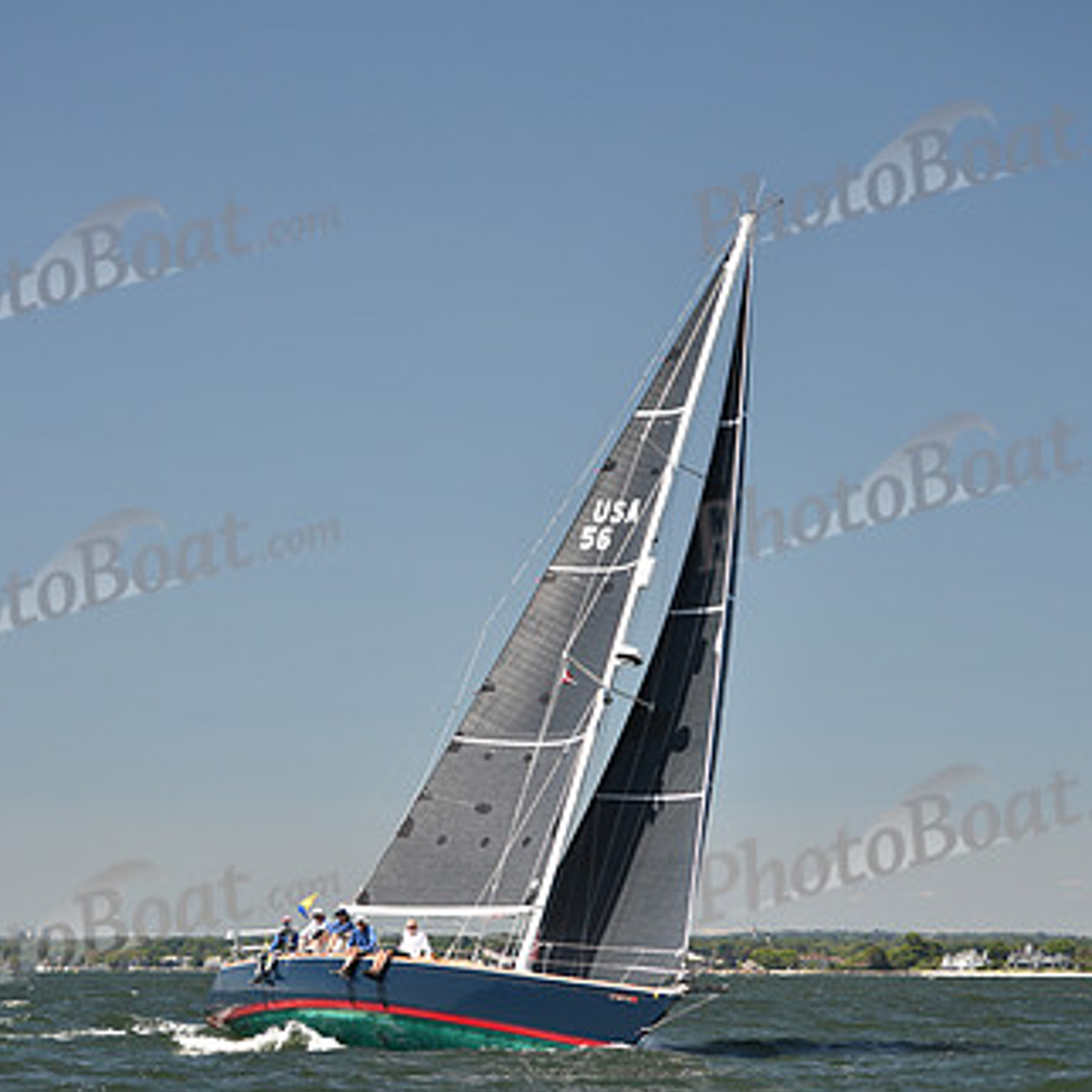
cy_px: 709
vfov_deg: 11.6
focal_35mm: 150
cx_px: 517
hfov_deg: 11.6
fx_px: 5354
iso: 250
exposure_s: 1/1250
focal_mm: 98
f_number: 2.8
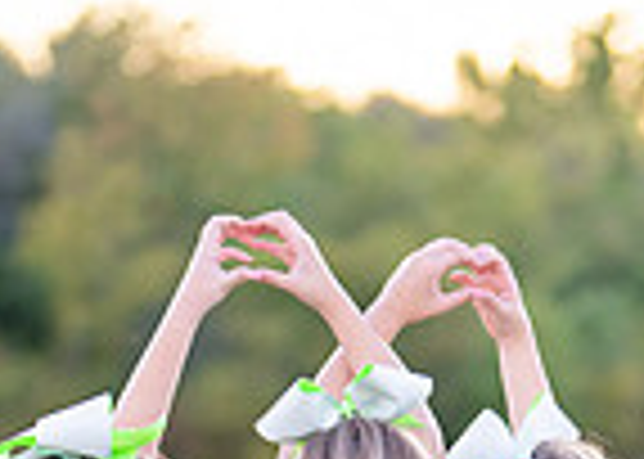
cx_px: 496
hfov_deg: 7.3
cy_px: 854
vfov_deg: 5.1
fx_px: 5064
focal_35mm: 277
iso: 250
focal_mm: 50
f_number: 1.2
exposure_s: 1/320
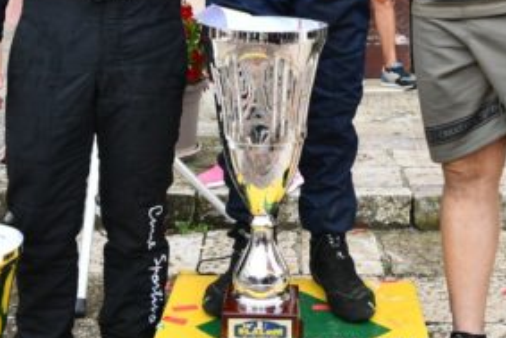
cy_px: -41
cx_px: 288
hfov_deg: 17.3
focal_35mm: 118
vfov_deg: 11.4
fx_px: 1659
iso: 100
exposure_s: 1/80
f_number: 4.5
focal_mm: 32
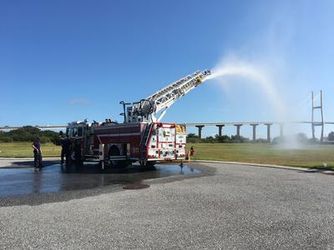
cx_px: 167
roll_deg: +0.3
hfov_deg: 61.7
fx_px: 280
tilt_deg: +2.8
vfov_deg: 48.2
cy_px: 125
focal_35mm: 29
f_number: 2.2
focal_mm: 4.15
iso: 25
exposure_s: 1/1972
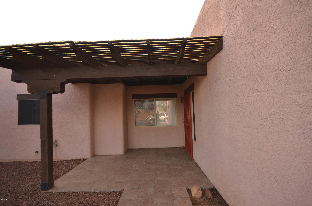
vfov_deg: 77.1
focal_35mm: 15
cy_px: 103
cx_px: 156
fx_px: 130
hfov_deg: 100.5
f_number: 5.6
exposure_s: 1/640
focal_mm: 10
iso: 500
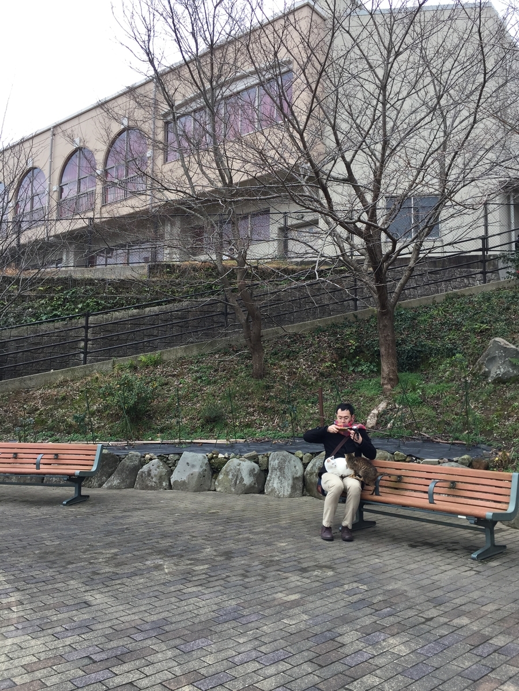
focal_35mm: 29
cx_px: 260
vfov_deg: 61.7
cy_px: 346
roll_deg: -0.7
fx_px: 580
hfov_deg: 48.2
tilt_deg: +7.8
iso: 32
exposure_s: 1/264
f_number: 2.2
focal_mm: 4.15
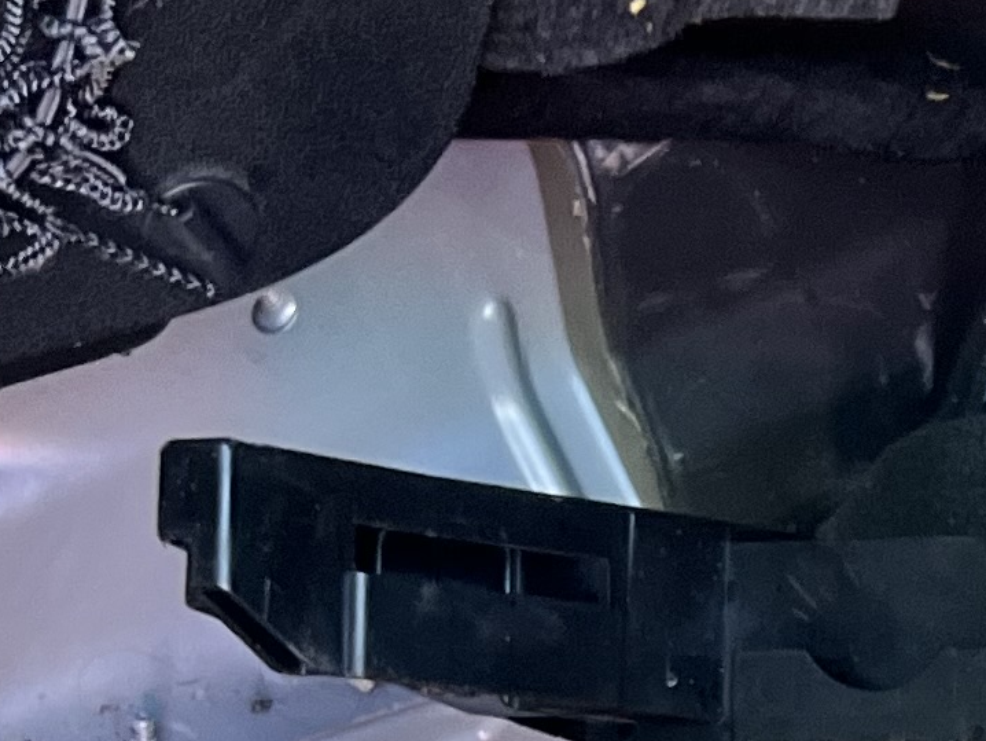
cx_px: 1519
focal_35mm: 146
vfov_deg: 9.7
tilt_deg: -51.7
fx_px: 4160
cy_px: 1239
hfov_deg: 12.8
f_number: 1.5
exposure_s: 1/121
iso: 125
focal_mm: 5.7
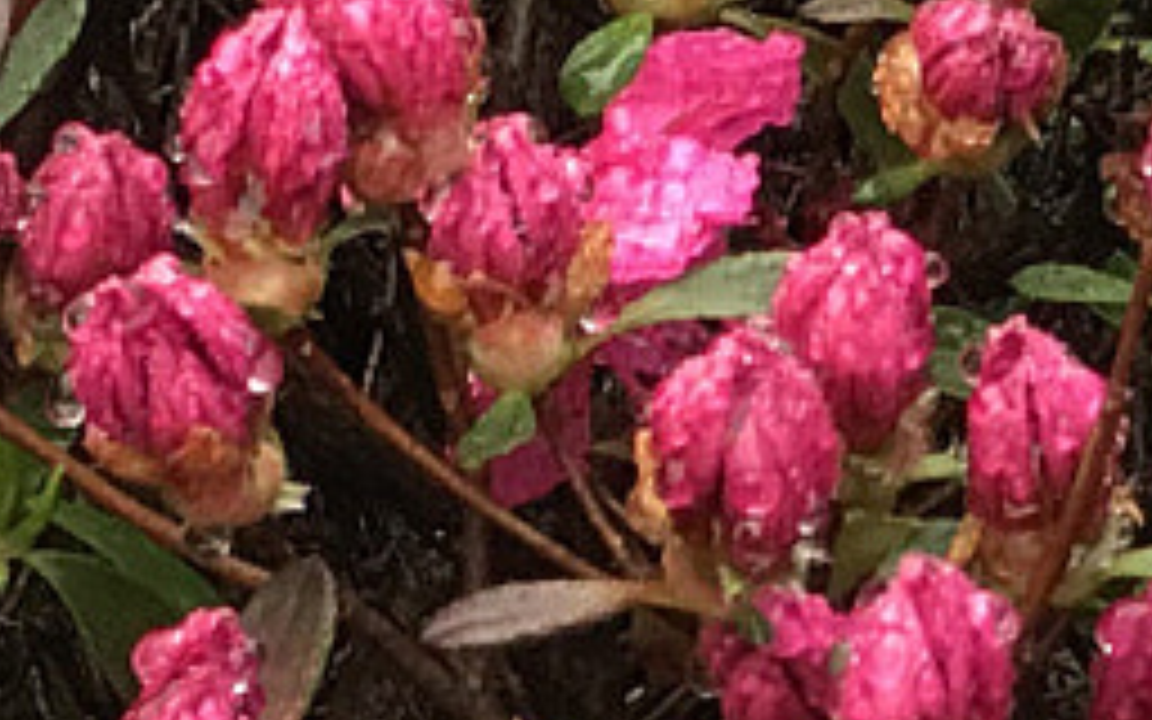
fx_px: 11836
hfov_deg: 5.4
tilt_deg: -10.4
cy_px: -1192
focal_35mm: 377
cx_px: -1476
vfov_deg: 3.4
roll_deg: +0.3
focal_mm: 6.6
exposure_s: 1/60
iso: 32
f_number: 2.8
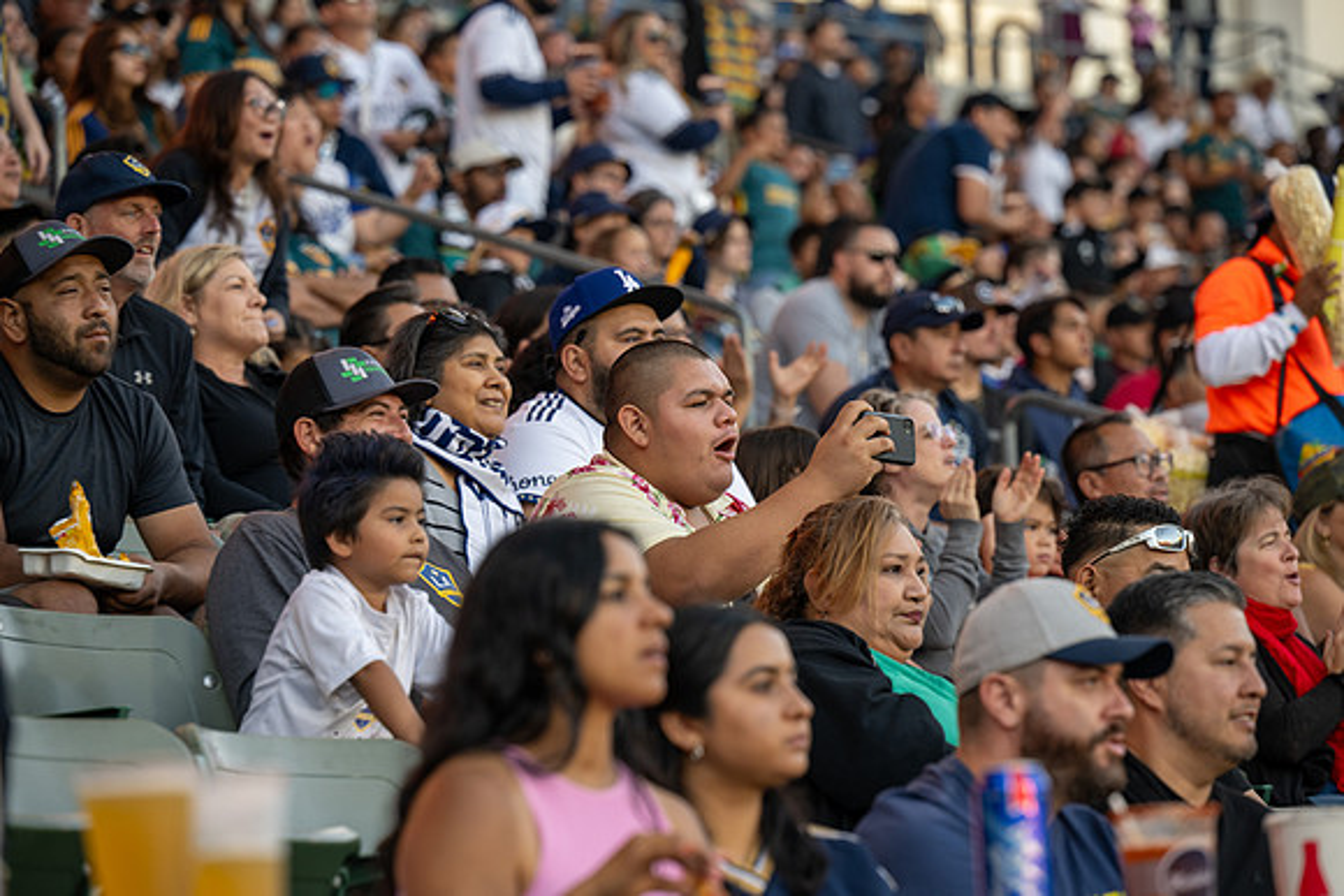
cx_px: 672
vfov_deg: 9.8
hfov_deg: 14.7
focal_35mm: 140
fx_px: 5228
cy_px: 448
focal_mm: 140
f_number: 4
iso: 400
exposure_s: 1/200
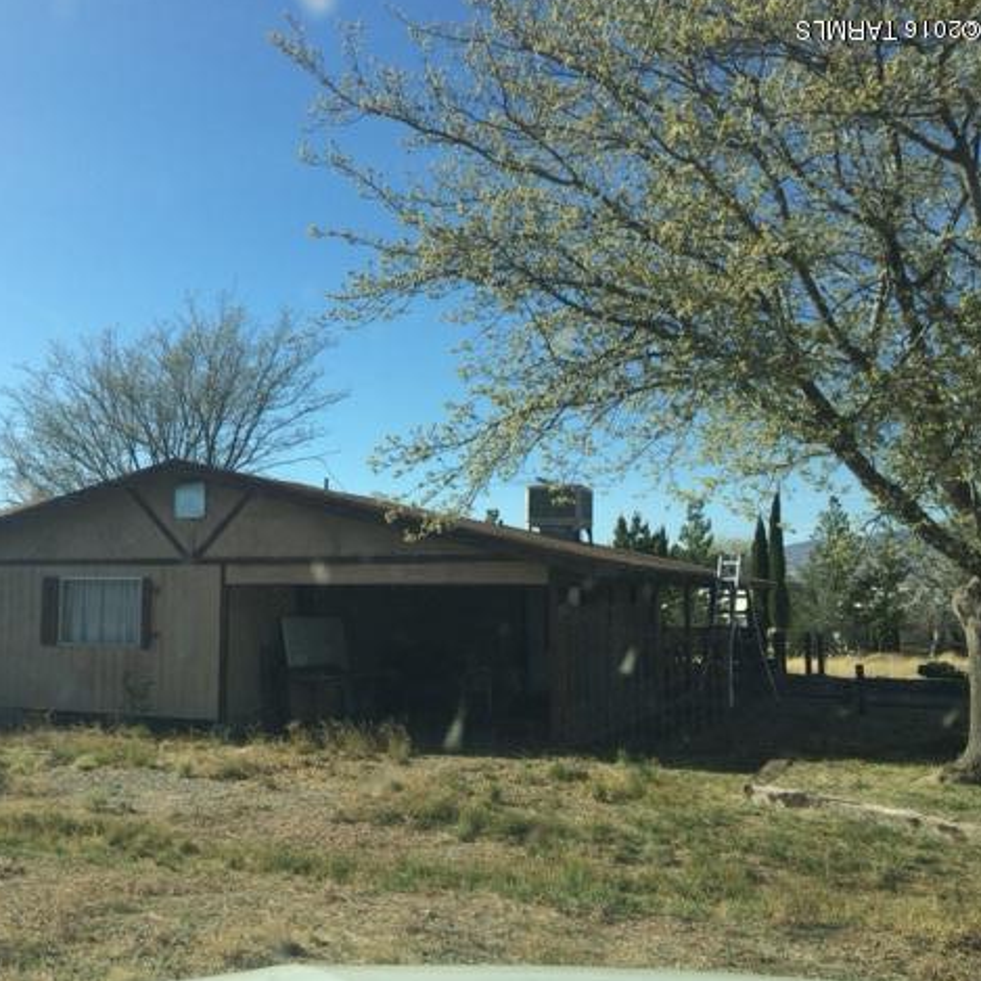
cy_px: 489
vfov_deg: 47.2
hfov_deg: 46.5
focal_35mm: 35
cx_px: 324
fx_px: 1122
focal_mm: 4.15
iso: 32
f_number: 2.2
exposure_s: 1/1709
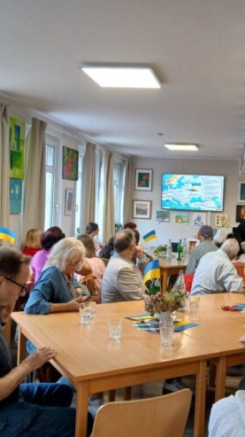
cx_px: 193
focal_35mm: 40
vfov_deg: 50.5
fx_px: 462
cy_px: 222
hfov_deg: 29.1
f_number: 1.8
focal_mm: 3.98
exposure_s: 1/33.3
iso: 200
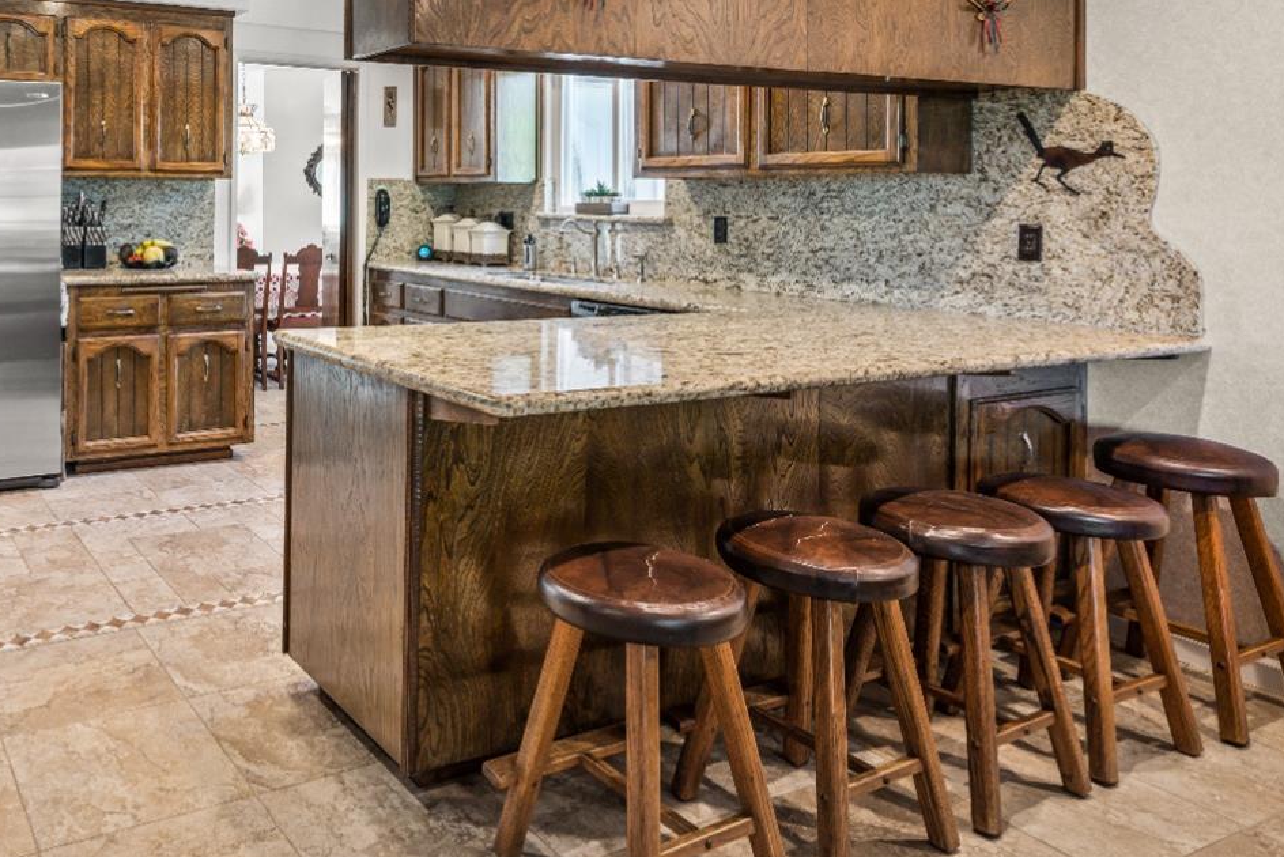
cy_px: 265
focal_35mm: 27
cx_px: 286
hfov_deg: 62.5
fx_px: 963
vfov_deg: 47.0
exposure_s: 1.3
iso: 100
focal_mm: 17
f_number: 8
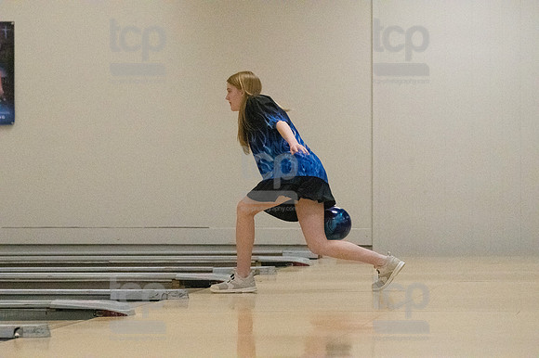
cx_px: 270
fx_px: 2604
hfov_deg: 11.8
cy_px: 179
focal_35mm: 174
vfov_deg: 7.9
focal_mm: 116
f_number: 4
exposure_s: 1/1250
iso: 10000
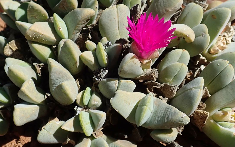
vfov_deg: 22.0
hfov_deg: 34.5
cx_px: 123
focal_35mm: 59
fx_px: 378
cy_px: 57
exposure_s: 1/125
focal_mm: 5.5
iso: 100
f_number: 9
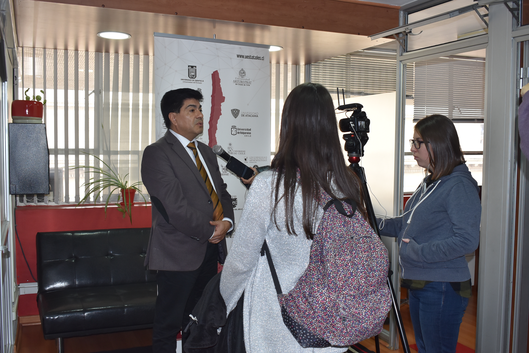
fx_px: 529
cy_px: 176
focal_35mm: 36
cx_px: 264
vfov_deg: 36.9
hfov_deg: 53.1
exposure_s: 1/125
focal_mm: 24
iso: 560
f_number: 5.6
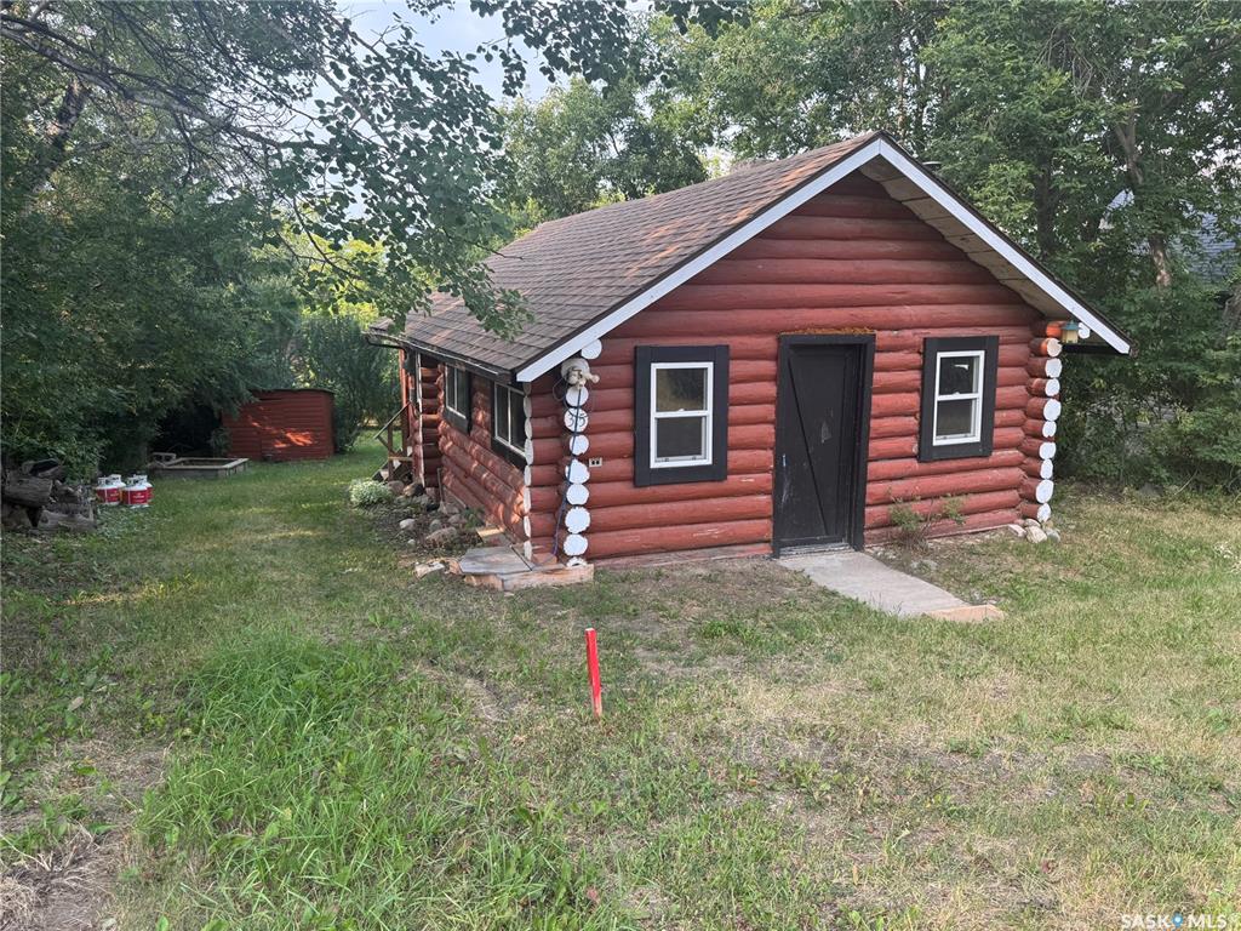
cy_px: 466
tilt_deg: -11.2
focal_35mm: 24
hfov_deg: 71.6
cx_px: 620
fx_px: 860
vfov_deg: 56.8
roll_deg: -0.7
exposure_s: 1/428
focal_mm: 6.76
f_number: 1.78
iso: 80
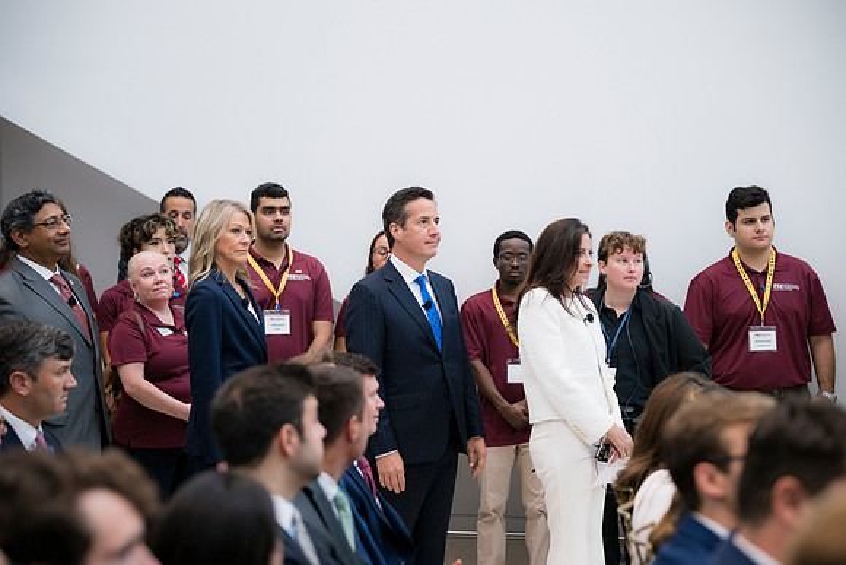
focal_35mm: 80
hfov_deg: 25.4
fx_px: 1880
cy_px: 282
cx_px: 423
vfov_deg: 17.1
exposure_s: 1/200
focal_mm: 80
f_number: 2.8
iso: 450
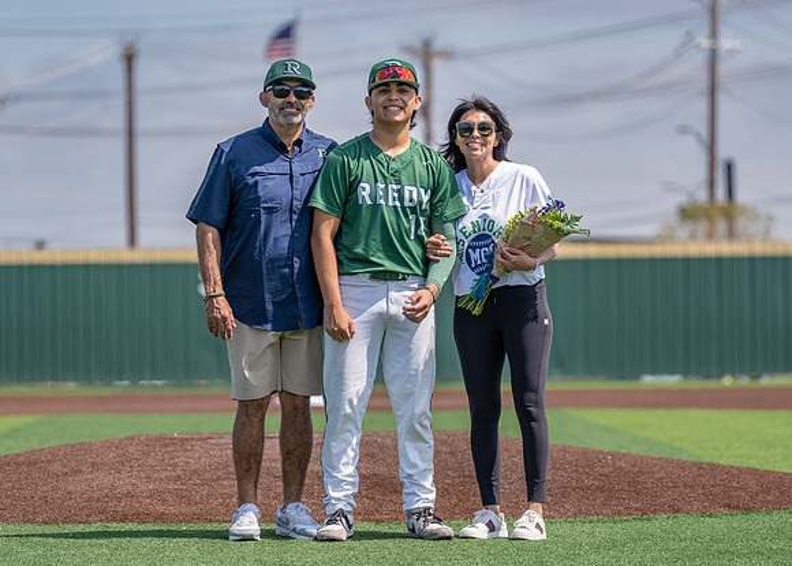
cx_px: 385
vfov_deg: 8.4
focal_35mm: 171
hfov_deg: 11.8
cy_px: 276
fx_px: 3843
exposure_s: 1/1600
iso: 100
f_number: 2.8
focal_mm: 147
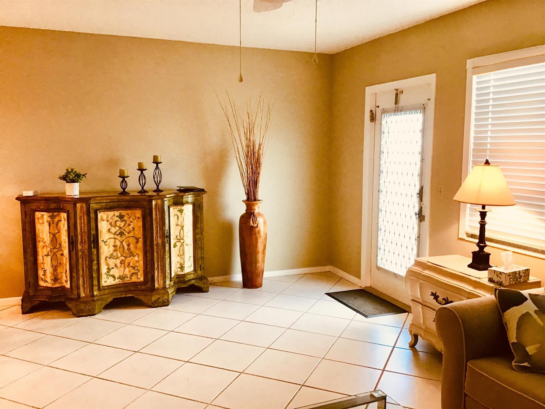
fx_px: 488
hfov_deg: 58.4
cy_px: 204
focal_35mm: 31
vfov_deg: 45.4
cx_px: 272
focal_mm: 3.3
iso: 80
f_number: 2.4
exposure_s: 1/30
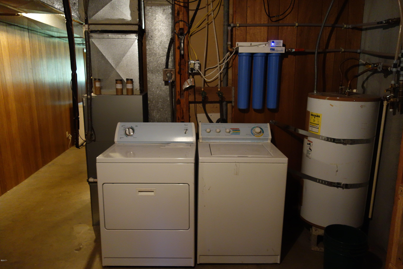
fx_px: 313
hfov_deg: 65.5
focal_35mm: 28
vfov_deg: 46.4
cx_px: 202
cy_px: 134
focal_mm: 10.4
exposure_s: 1/60
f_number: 1.8
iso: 800
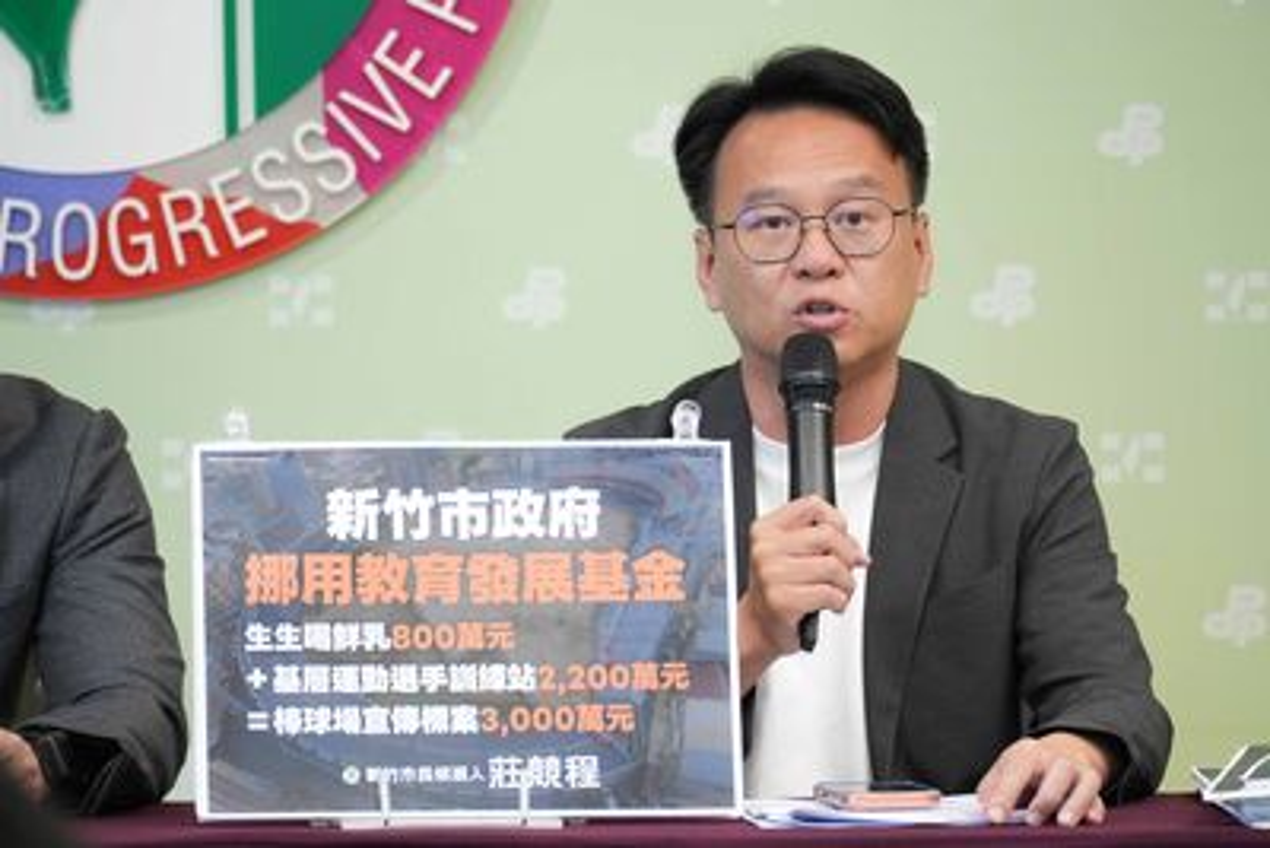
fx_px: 9951
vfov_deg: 4.9
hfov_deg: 7.3
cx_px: 635
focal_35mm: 282
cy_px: 424
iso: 2500
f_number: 5.6
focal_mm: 188
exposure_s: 1/160
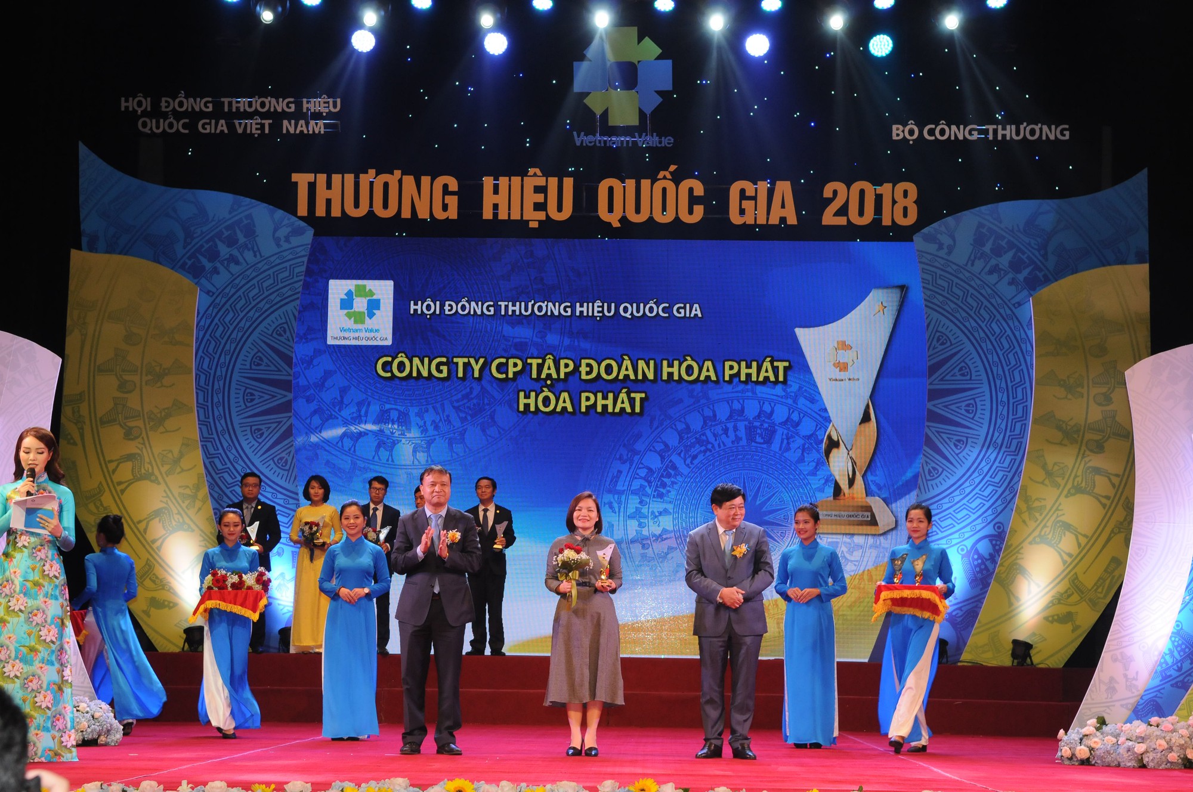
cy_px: 396
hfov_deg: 30.5
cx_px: 596
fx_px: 2184
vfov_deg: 20.6
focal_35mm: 66
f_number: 5.6
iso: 800
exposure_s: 1/100
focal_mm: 44
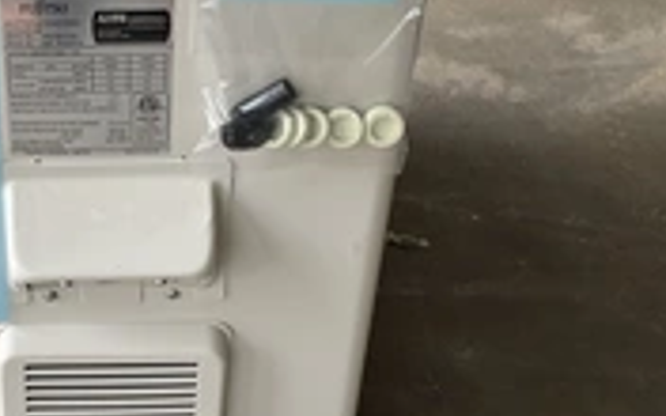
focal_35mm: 70
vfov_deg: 18.6
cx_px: 121
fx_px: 1271
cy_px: 163
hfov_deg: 28.7
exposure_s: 1/122
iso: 25
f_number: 1.8
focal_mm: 3
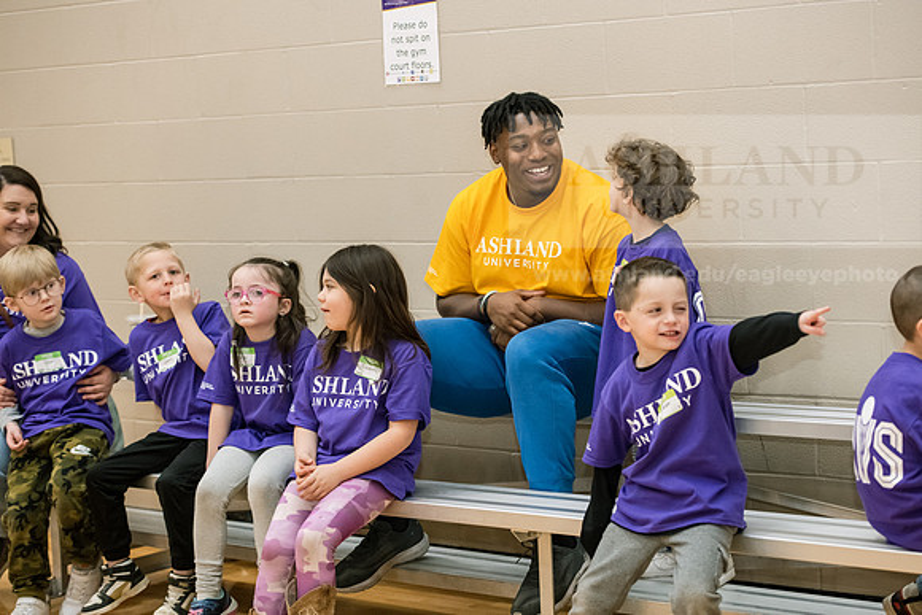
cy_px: 308
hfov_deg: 24.8
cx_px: 461
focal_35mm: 82
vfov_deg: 16.7
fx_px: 2101
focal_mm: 82
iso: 4000
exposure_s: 1/200
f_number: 4
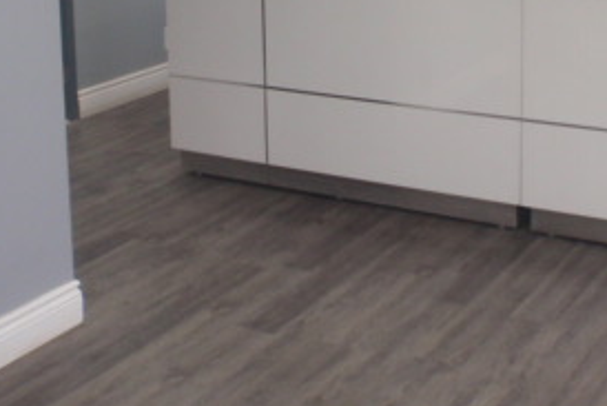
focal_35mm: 68
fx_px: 1147
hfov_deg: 29.6
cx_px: 326
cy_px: -62
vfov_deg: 19.1
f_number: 3.5
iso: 100
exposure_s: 1/30
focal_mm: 5
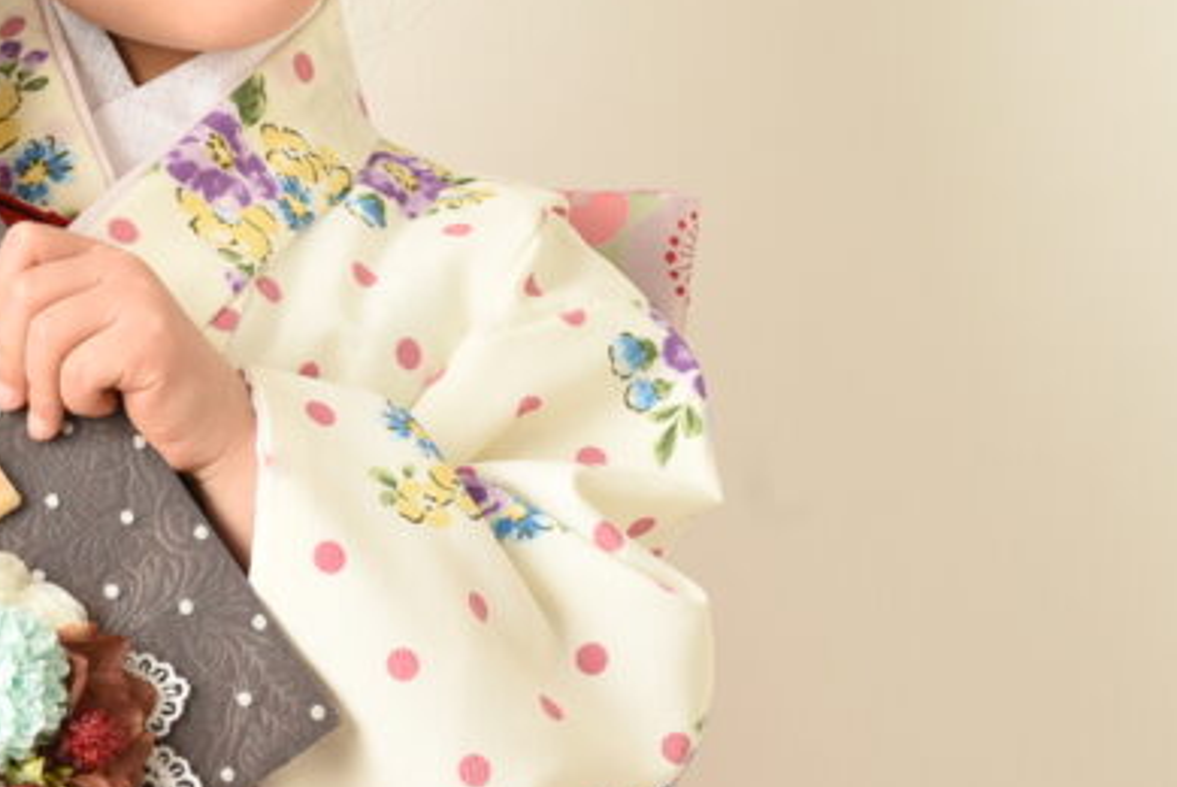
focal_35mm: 224
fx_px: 7329
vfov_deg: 6.1
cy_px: 145
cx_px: 145
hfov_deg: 9.1
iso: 320
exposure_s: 1/200
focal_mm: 85
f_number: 7.1
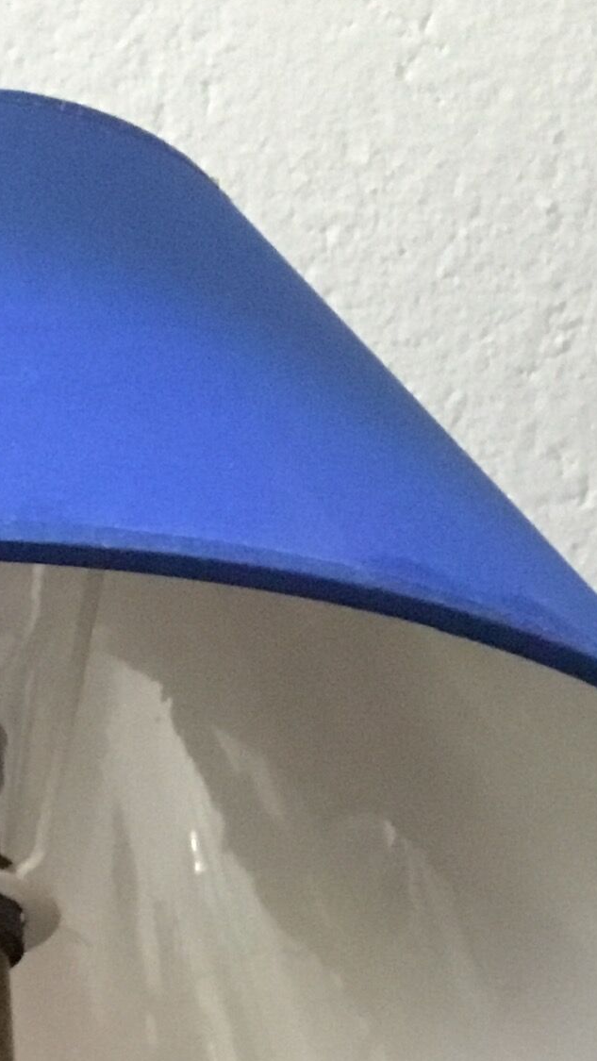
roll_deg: +2.6
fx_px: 2757
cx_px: -198
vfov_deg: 20.2
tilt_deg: -41.5
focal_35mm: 98
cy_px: 1336
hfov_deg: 12.0
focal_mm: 3.3
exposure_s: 1/17
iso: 320
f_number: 2.4
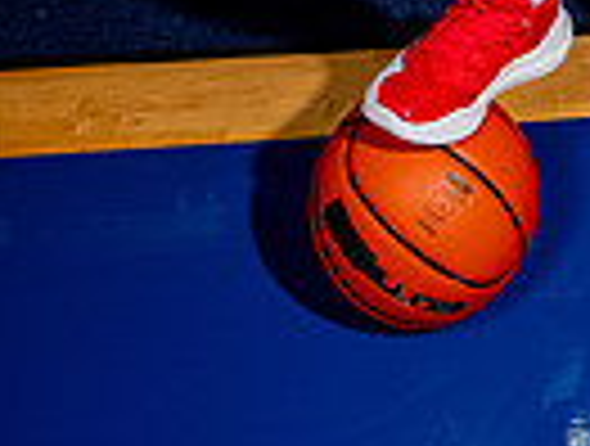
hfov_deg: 23.0
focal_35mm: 79
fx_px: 1350
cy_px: -559
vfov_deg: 14.2
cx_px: 667
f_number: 7.1
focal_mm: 24
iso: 250
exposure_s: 1/125
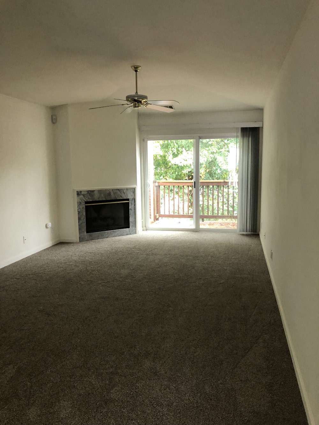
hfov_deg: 48.2
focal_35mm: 29
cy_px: 212
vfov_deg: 61.7
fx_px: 356
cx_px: 160
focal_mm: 3.99
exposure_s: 1/15
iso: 50
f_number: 1.8
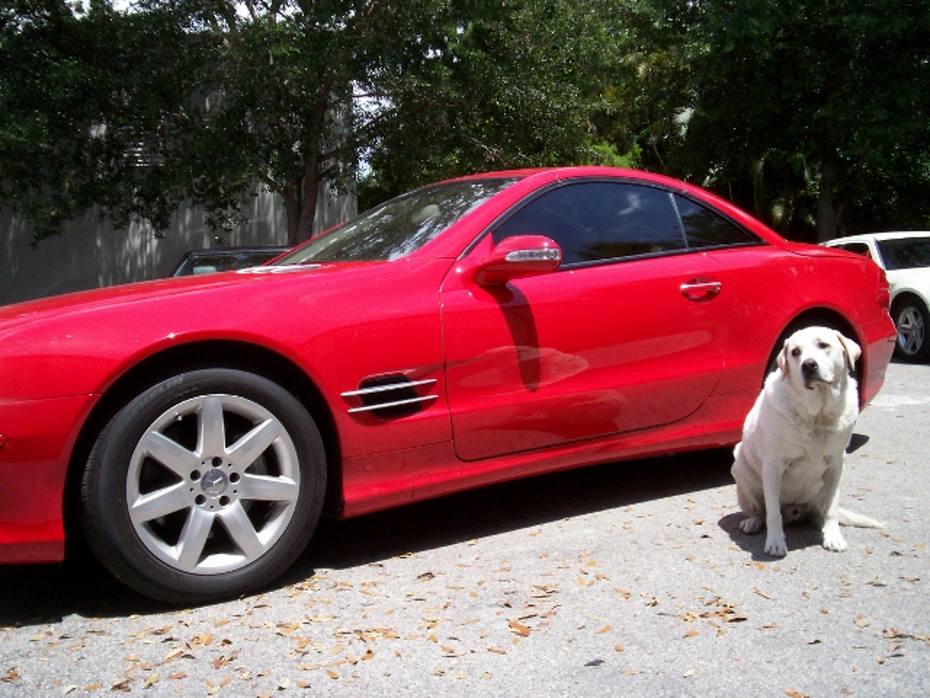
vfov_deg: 39.7
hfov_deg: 51.4
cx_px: 465
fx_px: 967
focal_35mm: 36
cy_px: 349
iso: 100
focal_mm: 5.9
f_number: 4.5
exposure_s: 1/493
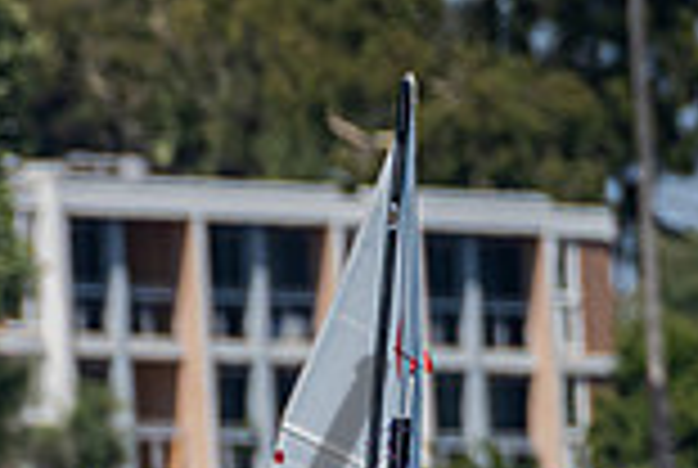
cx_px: 66
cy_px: 938
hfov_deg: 1.1
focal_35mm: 1813
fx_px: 35219
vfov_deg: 0.8
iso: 250
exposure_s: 1/1000
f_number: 8
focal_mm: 360
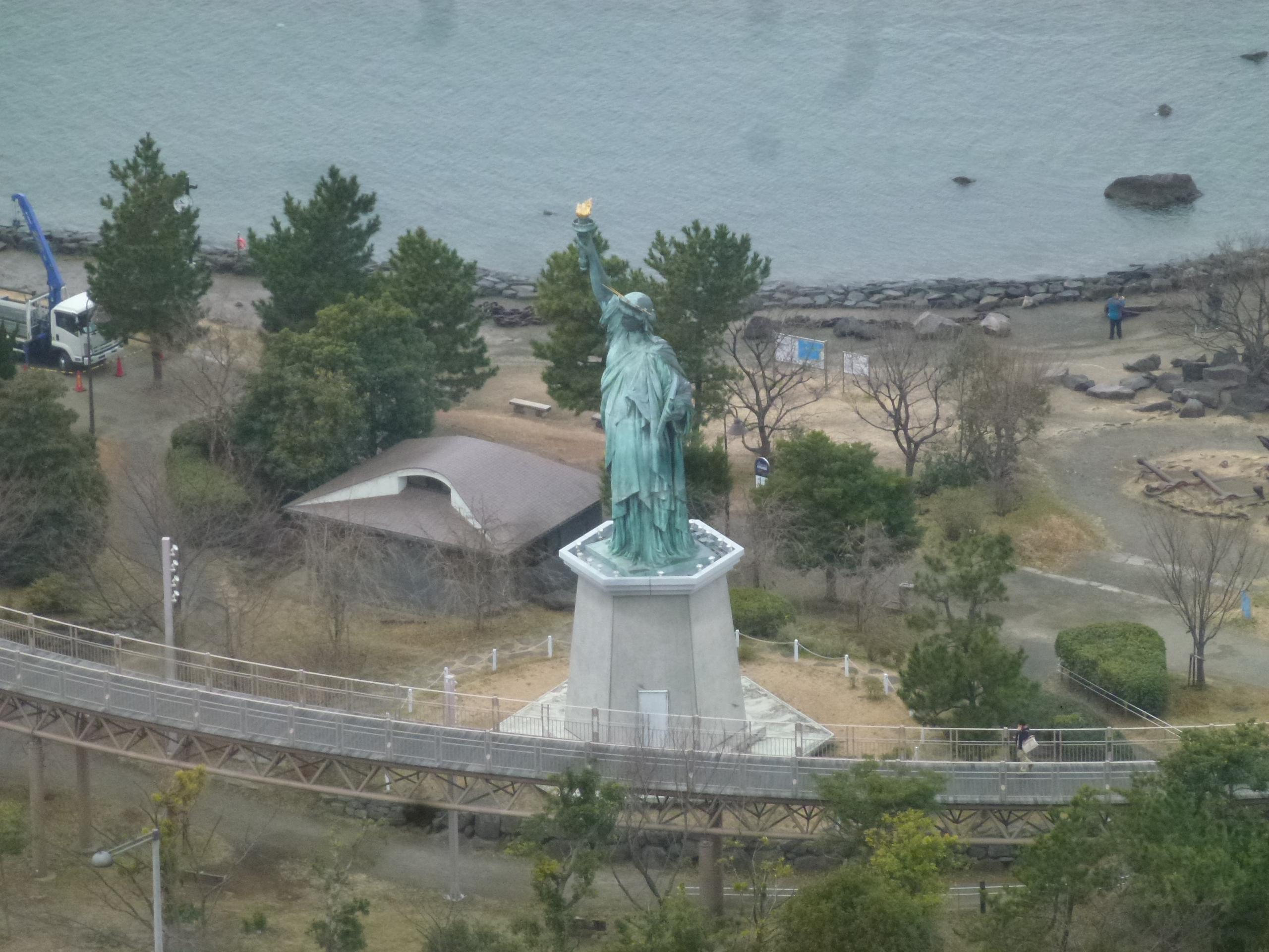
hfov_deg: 8.0
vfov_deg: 6.0
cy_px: 476
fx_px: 9128
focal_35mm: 249
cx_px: 634
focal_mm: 44.5
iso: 400
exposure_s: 1/60
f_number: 5.6
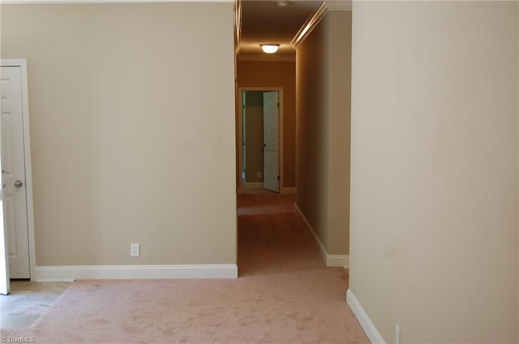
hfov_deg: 49.6
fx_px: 561
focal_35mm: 39
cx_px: 260
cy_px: 172
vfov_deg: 34.1
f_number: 4
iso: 400
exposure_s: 1/60
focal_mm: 26
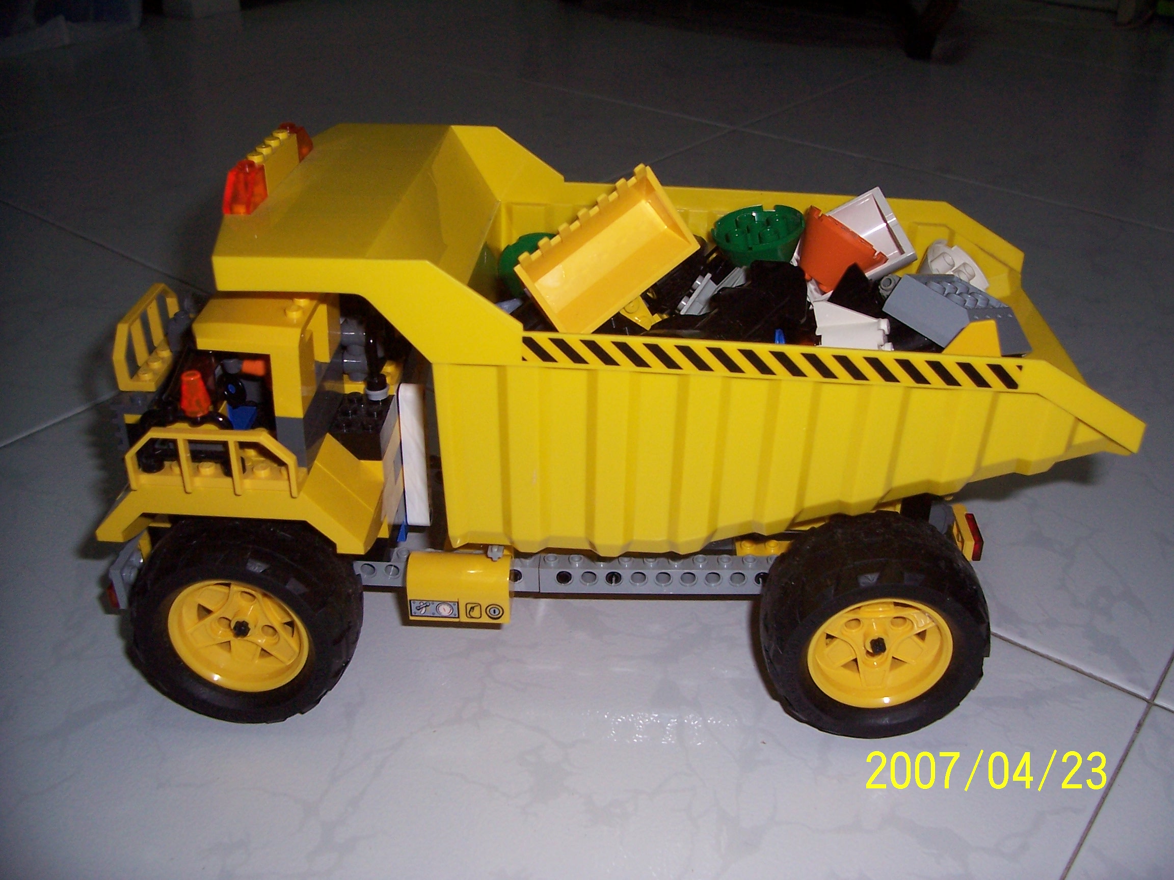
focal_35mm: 34
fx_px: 1153
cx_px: 587
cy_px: 440
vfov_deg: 41.8
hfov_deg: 54.0
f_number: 2.7
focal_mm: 5.6
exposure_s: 1/60
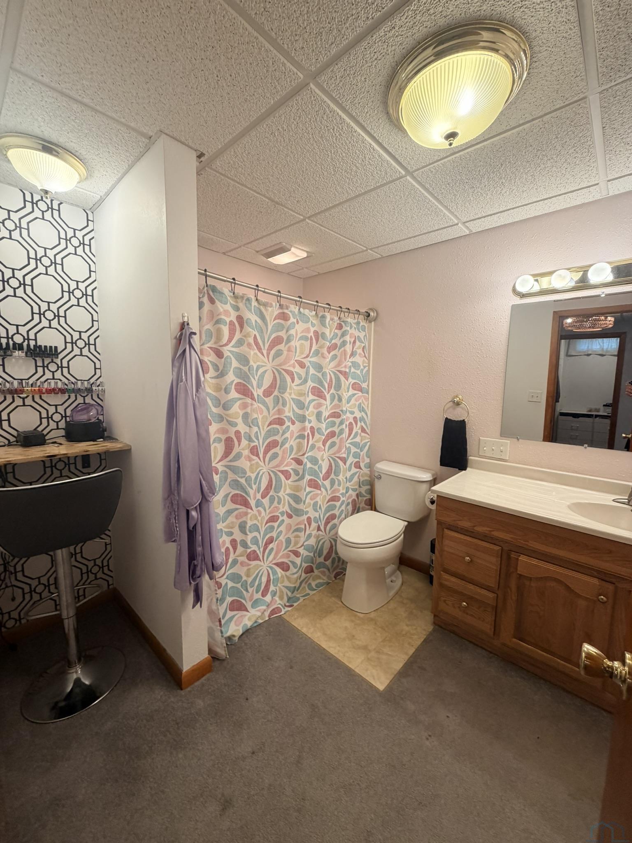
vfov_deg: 102.1
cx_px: 316
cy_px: 422
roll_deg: +0.1
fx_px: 341
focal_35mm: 14
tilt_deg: -5.6
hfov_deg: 85.7
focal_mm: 2.22
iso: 200
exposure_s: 1/120
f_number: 2.2
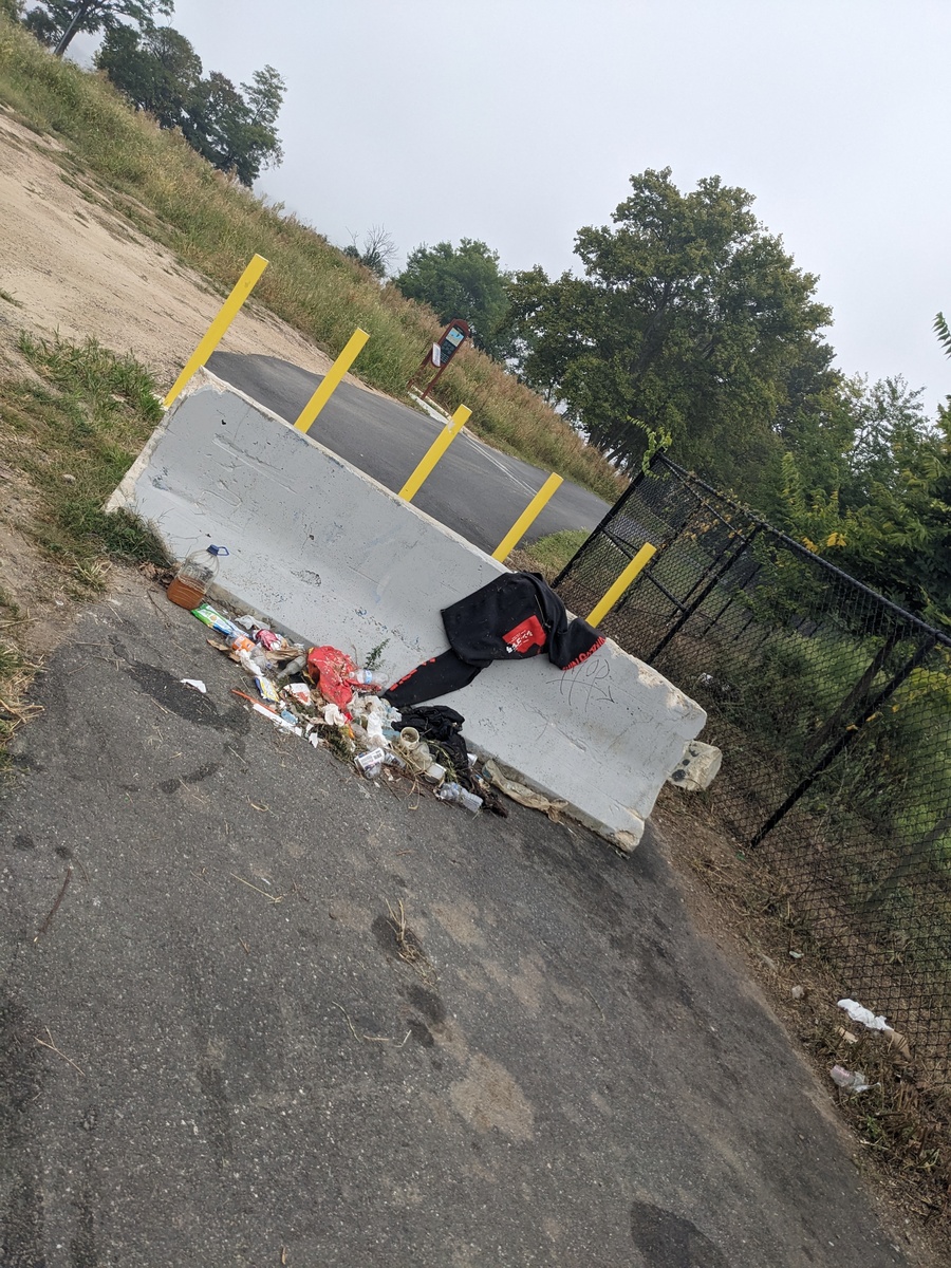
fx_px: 989
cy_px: 634
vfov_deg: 65.3
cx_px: 476
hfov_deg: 51.4
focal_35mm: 27
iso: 62
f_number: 1.73
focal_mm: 4.38
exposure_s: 1/616
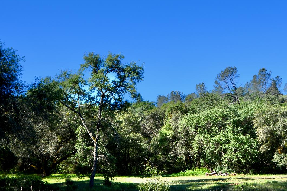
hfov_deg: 38.8
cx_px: 168
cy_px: 124
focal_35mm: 51
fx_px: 407
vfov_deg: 26.4
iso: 100
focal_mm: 24
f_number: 5
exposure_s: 1/500
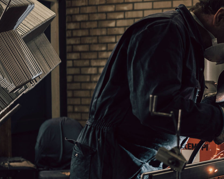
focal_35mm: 82
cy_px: 87
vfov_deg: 18.7
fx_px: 544
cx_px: 215
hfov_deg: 22.5
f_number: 2.5
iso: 200
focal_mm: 35
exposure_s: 1/80
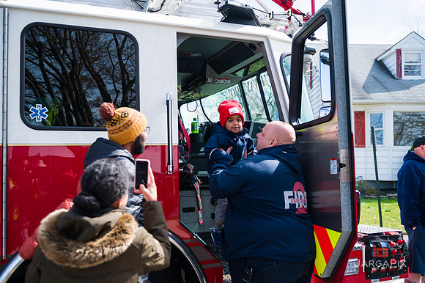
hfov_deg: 53.2
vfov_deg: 36.8
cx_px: 212
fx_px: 425
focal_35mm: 36
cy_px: 142
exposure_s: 1/3200
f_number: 4
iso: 200
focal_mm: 36
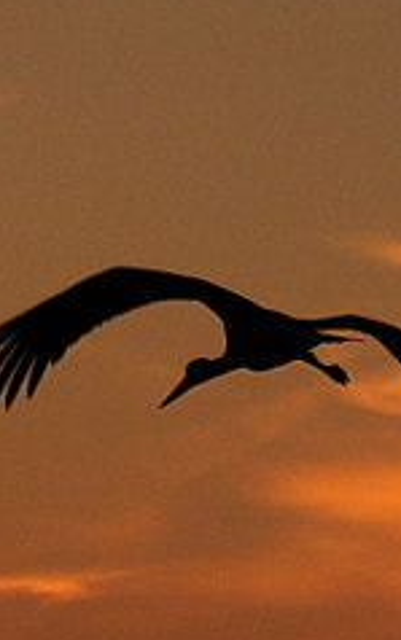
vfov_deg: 2.0
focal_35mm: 1049
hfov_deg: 1.3
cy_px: 288
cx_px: 339
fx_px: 18320
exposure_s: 1/400
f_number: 5.3
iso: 250
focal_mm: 80
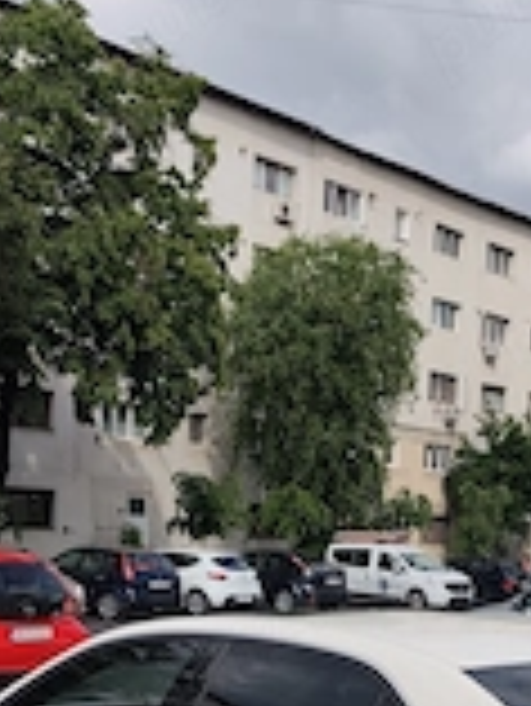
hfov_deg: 23.7
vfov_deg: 29.3
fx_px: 1246
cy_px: 724
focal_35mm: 61
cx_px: 414
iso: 50
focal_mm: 5.84
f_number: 1.6
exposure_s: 1/3940
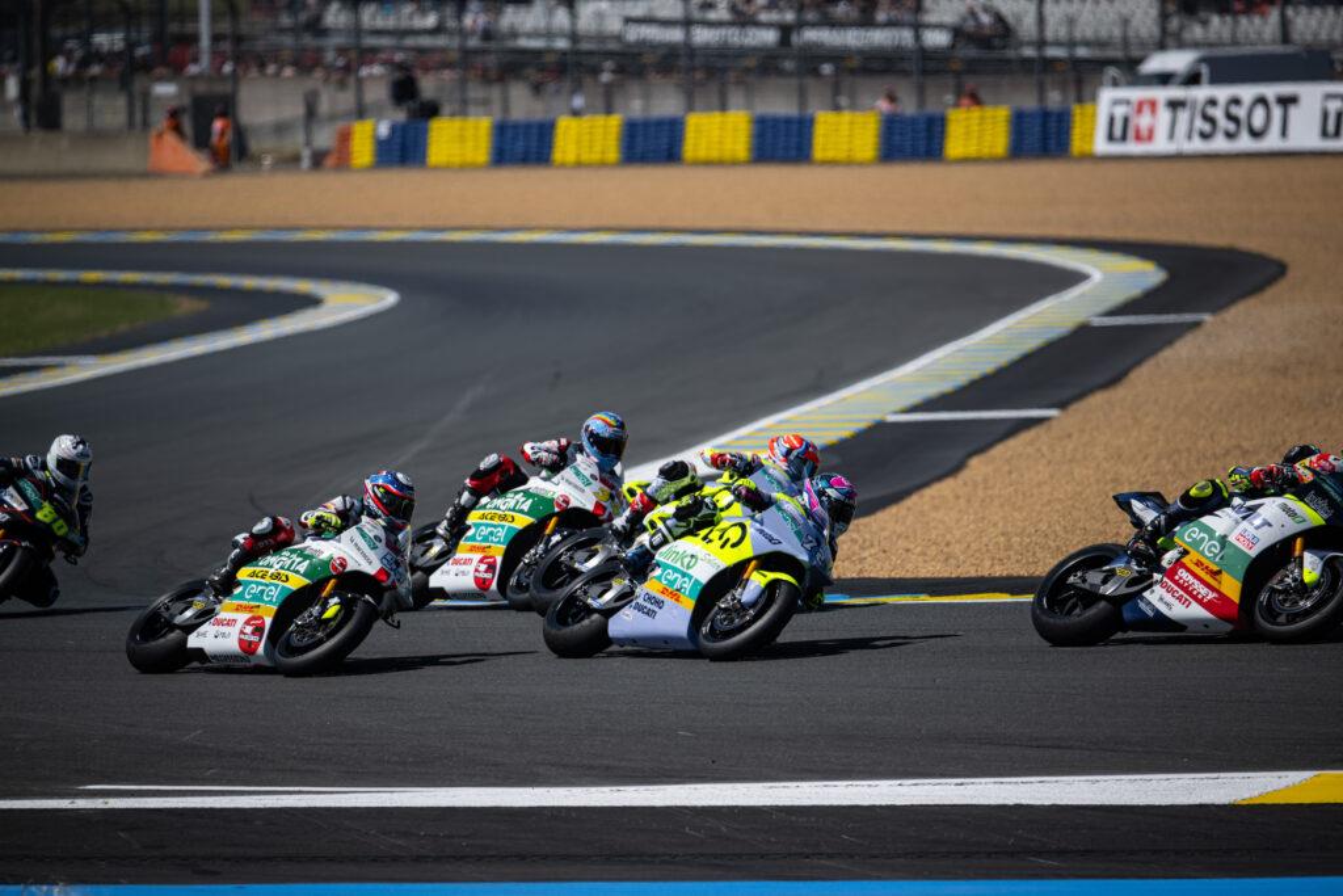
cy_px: 448
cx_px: 672
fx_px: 14923
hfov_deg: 5.2
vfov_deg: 3.4
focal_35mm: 400
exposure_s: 1/1600
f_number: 5
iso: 100
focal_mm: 400
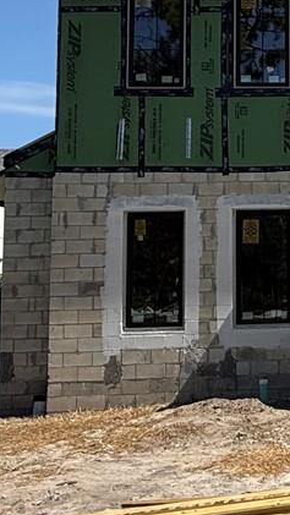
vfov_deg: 35.8
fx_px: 792
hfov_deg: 18.5
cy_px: 197
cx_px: 427
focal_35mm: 58
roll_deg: +1.6
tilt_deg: +6.0
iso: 50
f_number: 2.2
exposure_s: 1/1656
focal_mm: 2.22
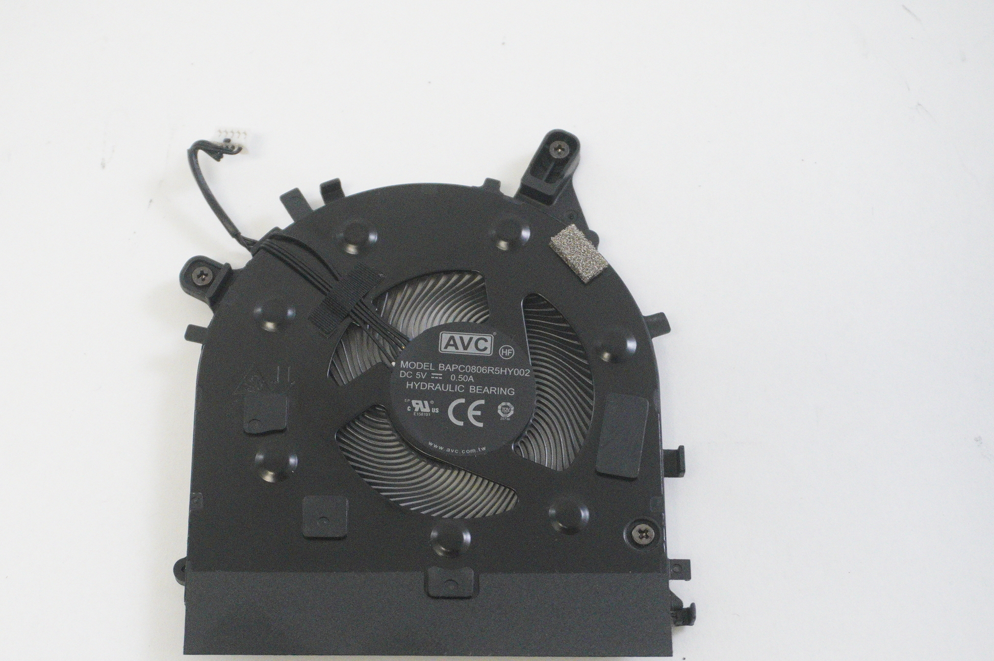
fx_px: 1645
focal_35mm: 60
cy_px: 412
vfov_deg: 22.7
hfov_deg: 33.5
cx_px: 413
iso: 6400
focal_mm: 31
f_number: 5.6
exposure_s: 1/250
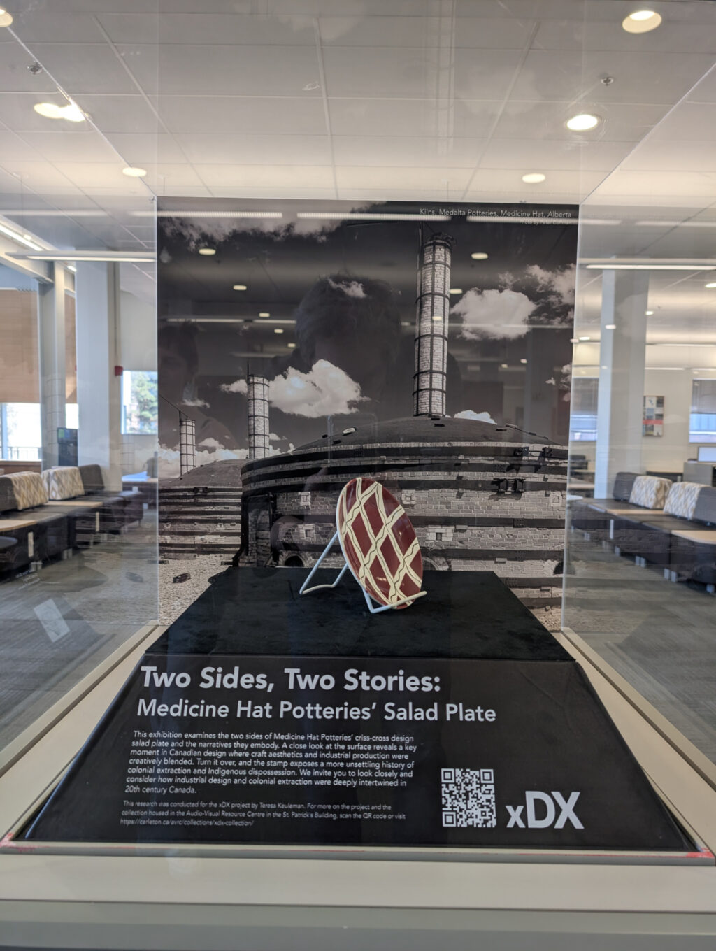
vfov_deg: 71.5
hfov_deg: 56.9
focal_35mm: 24
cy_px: 476
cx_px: 358
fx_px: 660
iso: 33
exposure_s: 1/49
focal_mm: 6.9
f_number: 1.7
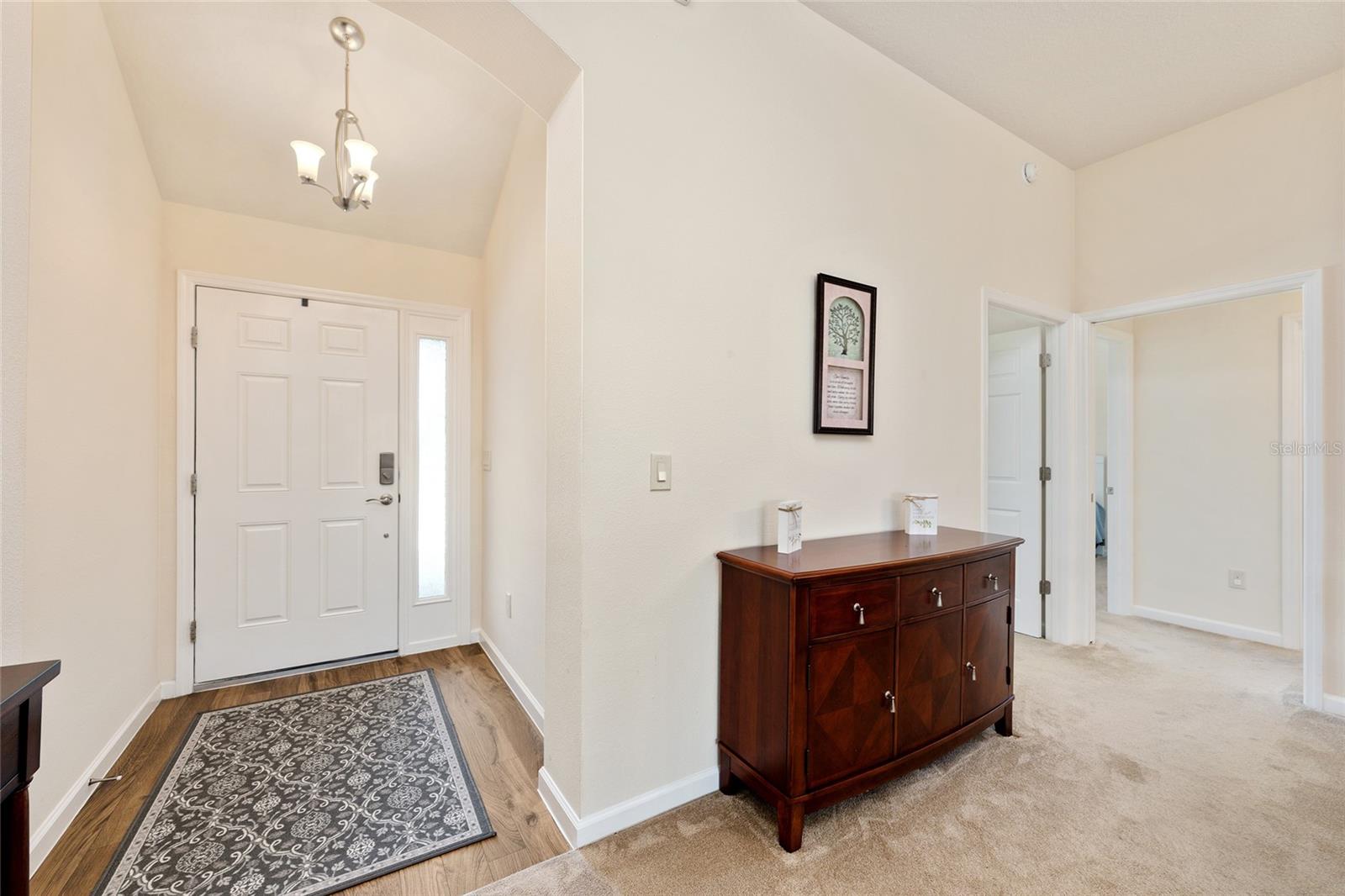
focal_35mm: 14
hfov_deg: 104.3
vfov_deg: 81.2
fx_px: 523
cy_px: 448
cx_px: 672
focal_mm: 14
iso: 160
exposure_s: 1/5
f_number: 7.1
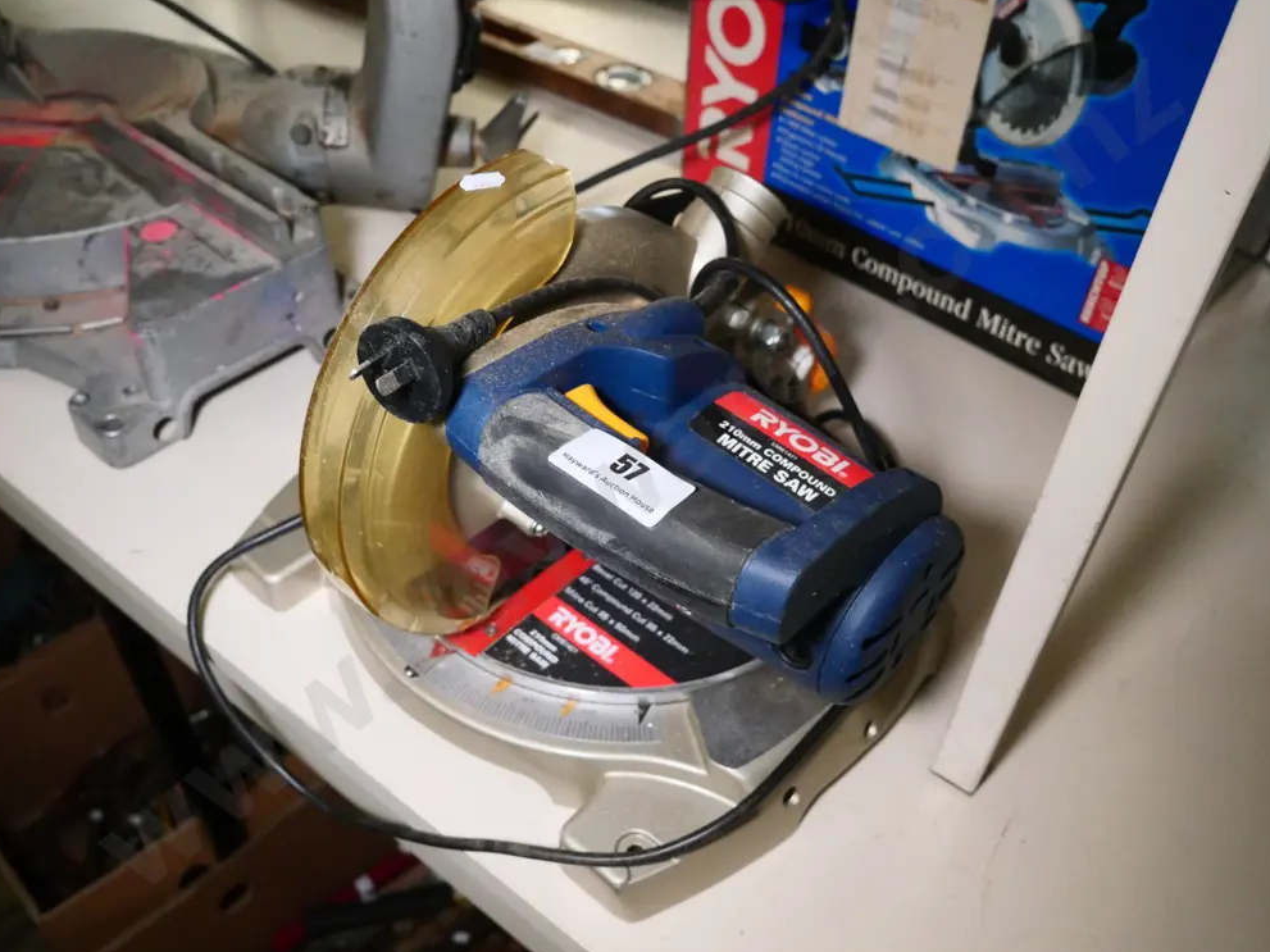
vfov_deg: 45.4
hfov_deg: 58.4
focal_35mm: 31
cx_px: 639
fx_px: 1137
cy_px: 477
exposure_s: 1/250
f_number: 3.7
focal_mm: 15
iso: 3200
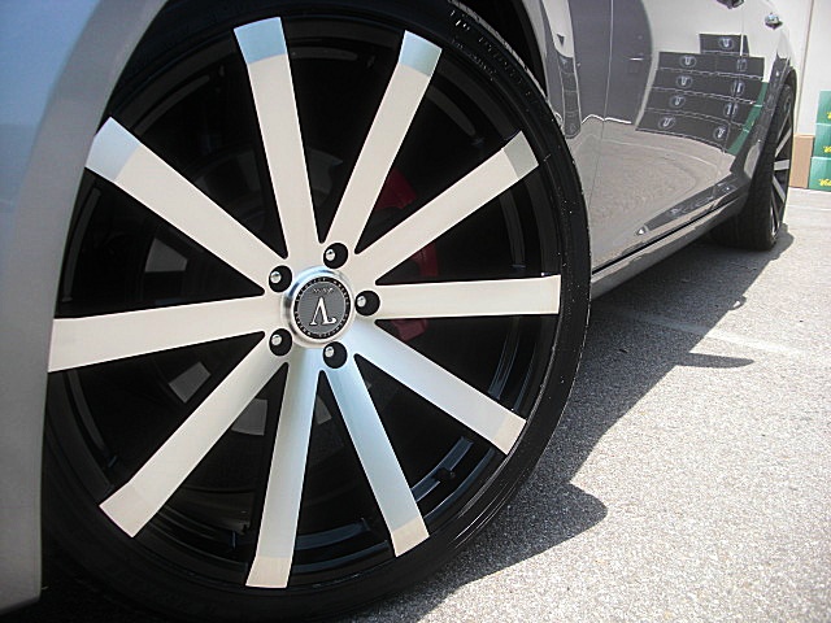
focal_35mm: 36
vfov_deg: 39.7
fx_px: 864
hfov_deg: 51.4
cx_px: 416
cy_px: 312
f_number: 2.8
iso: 50
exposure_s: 1/400
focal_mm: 6.3
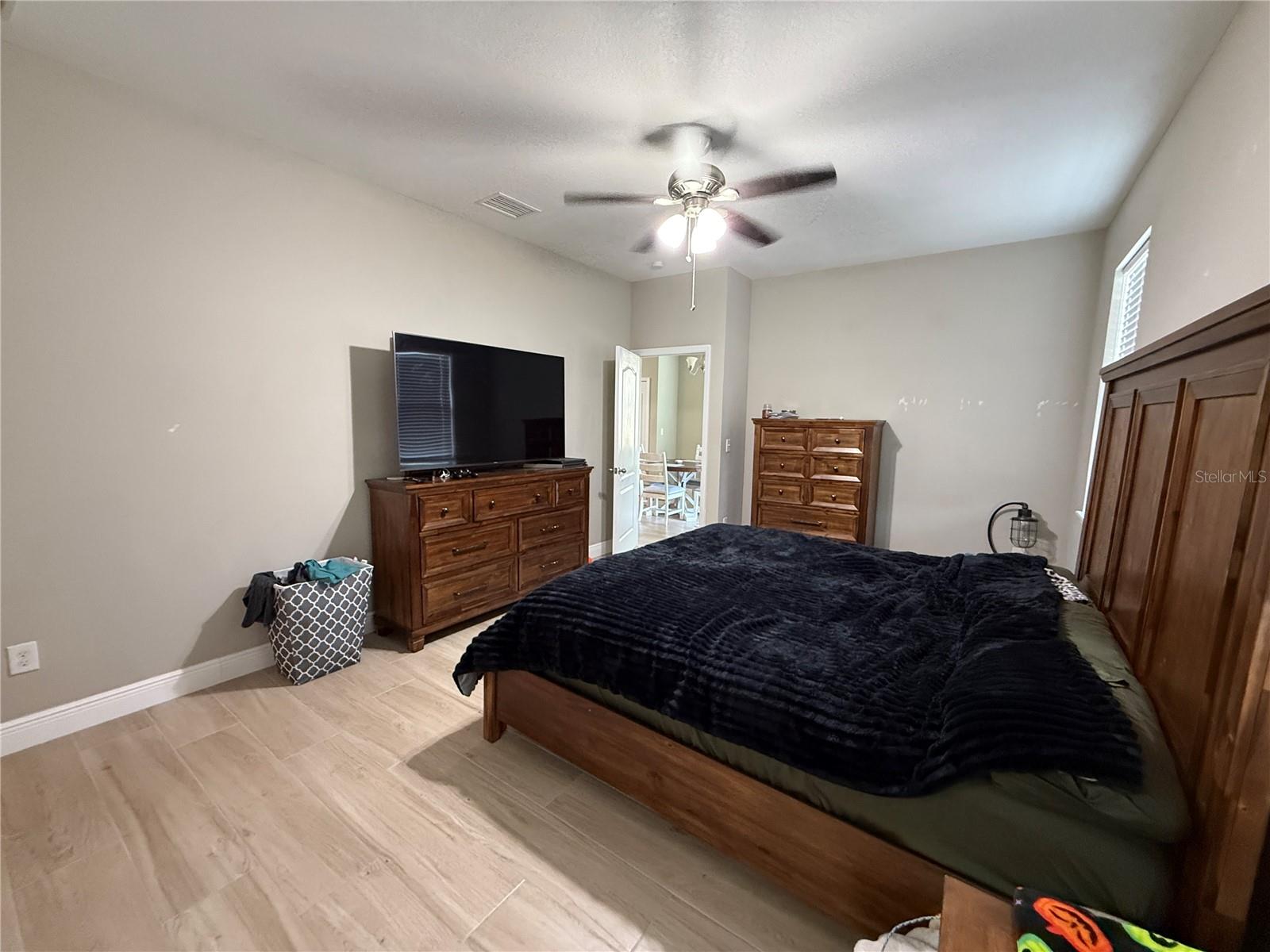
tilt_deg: -5.2
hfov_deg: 102.1
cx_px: 635
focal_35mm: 14
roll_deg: -0.6
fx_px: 514
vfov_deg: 85.7
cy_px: 476
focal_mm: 2.22
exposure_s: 1/60
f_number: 2.2
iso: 640
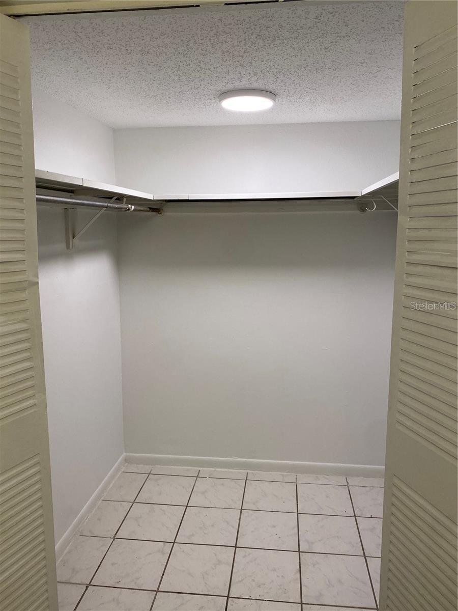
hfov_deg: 53.1
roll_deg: -0.9
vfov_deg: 67.3
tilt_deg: -8.8
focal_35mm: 26
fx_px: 459
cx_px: 229
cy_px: 306
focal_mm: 4.25
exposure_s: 1/120
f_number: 1.8
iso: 125
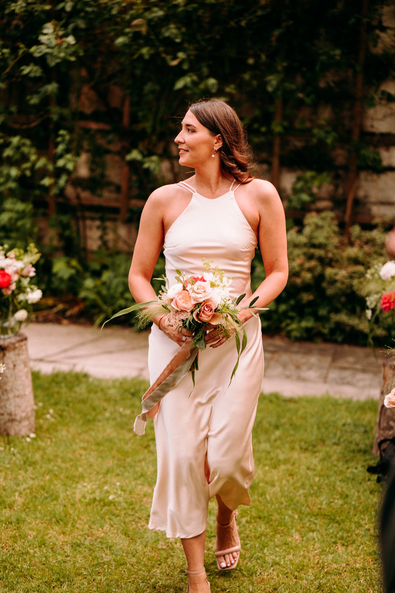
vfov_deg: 23.9
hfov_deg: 16.1
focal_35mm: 85
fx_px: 1399
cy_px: 296
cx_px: 198
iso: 100
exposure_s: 1/1250
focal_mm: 85
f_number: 2.2
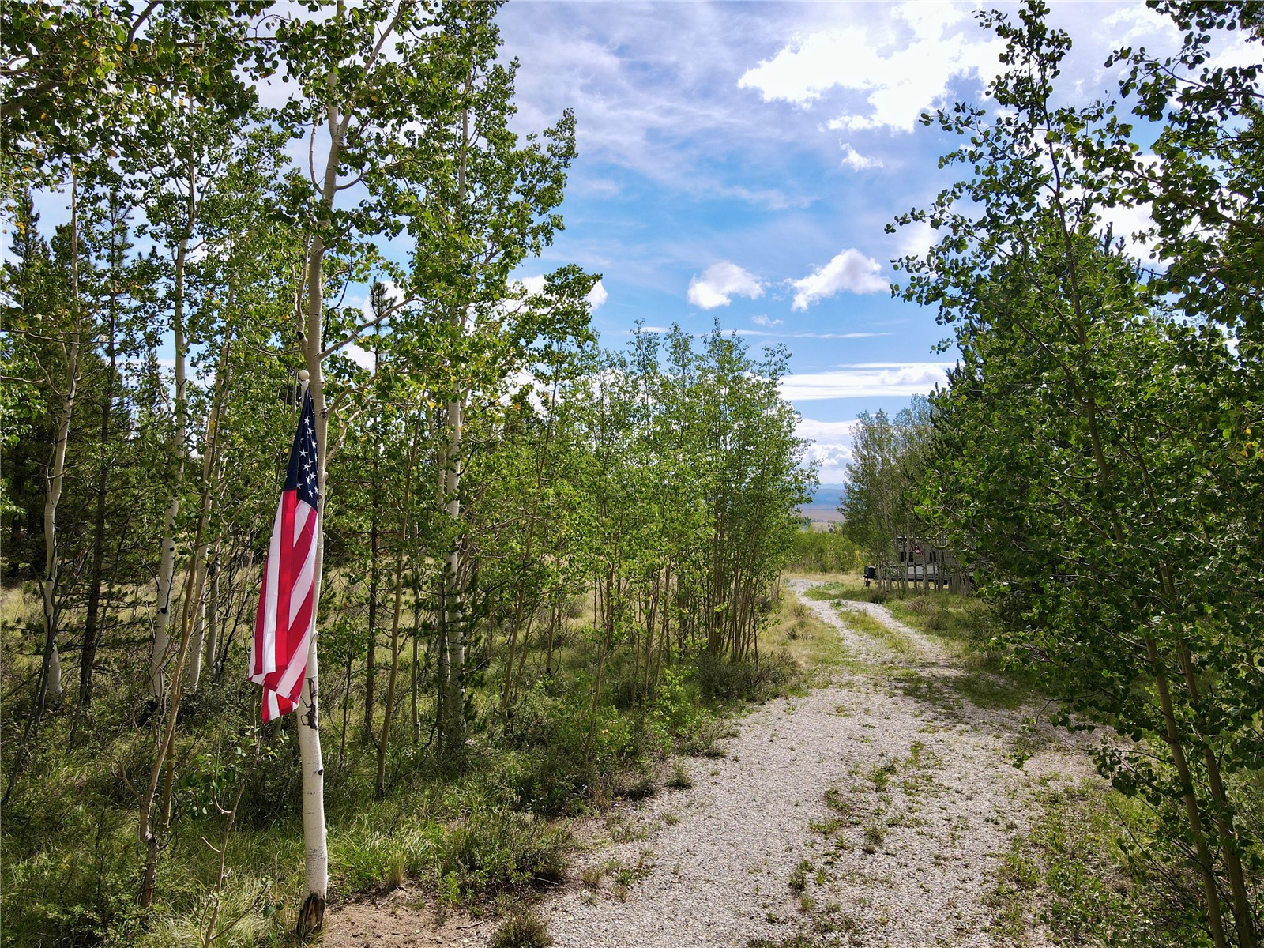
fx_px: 876
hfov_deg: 71.6
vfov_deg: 56.8
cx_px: 632
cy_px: 474
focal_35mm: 24
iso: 100
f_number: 2.8
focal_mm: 4.5
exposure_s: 1/800
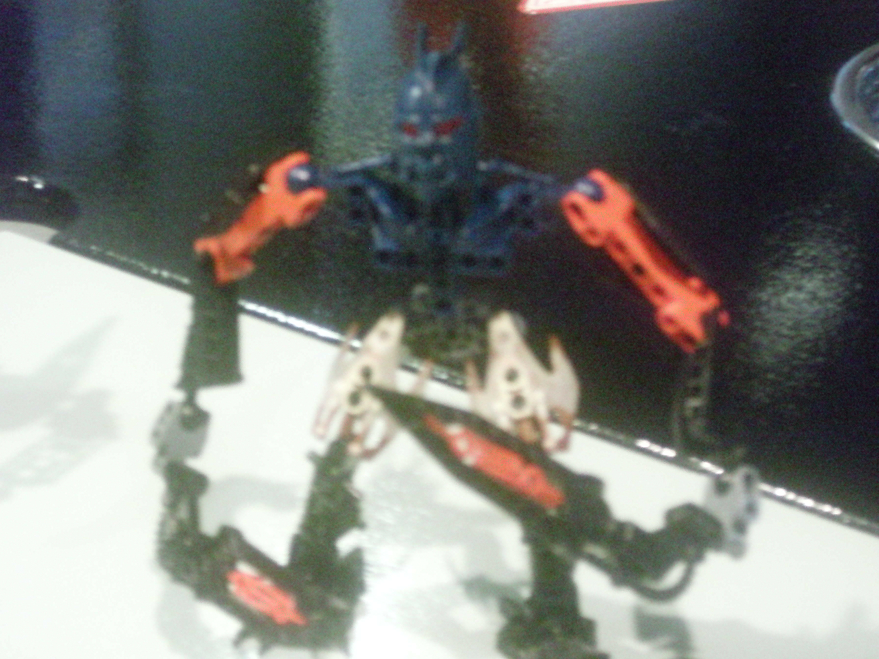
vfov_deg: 15.7
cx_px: 440
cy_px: 330
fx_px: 2387
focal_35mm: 94
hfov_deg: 20.9
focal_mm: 15.7
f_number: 5.1
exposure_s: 1/19
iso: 1600
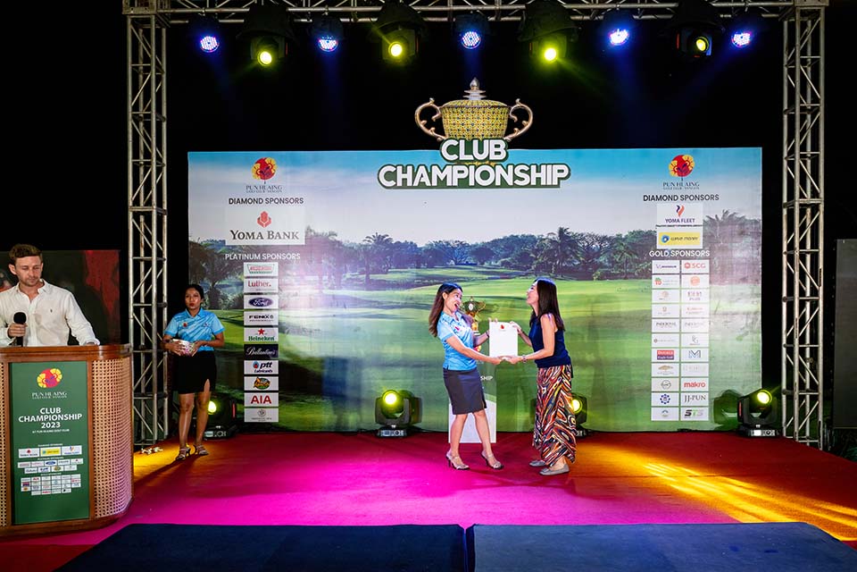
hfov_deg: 65.5
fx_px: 667
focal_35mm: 28
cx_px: 428
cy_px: 286
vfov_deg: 46.4
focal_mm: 28
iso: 500
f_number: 4
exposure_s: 1/200
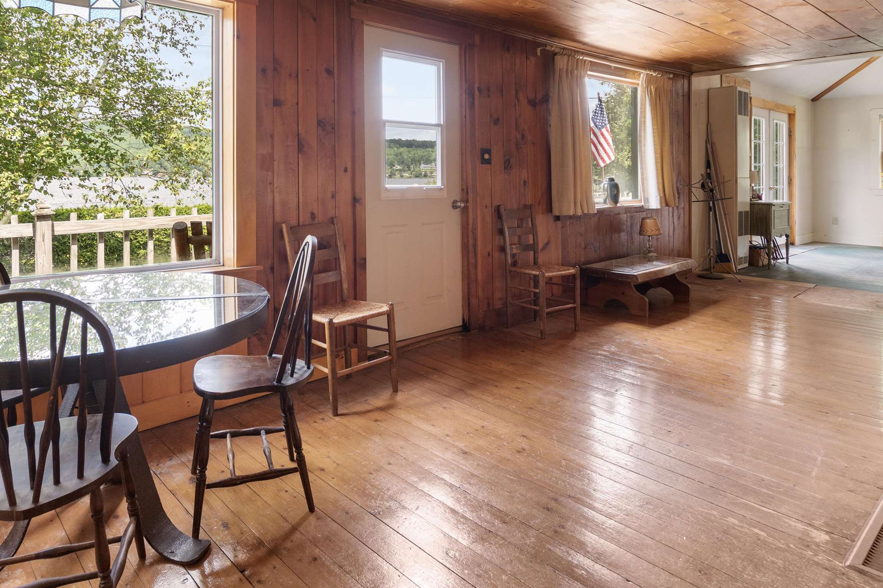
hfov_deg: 78.0
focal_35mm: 22
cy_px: 177
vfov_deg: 55.5
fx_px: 539
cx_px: 372
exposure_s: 1/30
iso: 100
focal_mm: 10
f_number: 5.6
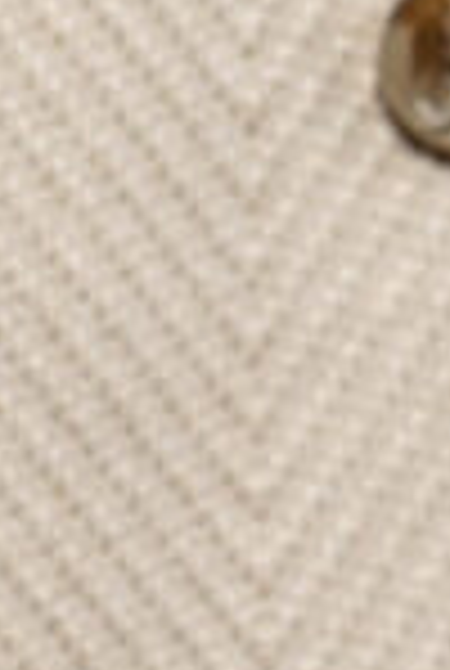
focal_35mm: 260
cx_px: -567
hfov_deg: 5.2
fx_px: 4852
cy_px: 544
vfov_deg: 7.9
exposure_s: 1/100
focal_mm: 25
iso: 100
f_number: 3.2
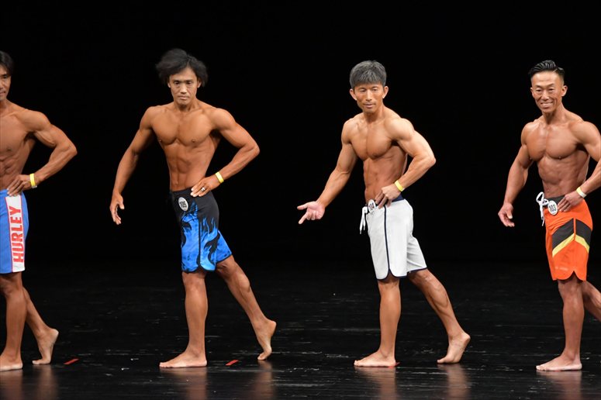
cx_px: 300
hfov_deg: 7.6
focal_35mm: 270
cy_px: 200
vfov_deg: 5.1
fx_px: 4505
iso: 3200
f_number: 5.6
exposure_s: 1/400
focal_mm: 180
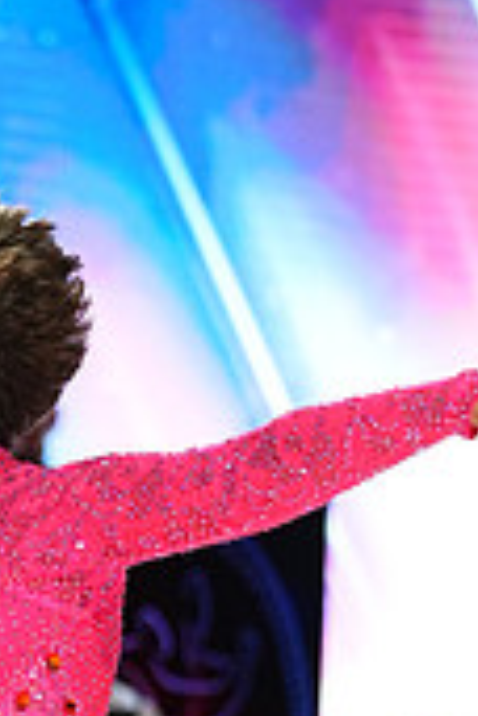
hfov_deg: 3.2
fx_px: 8643
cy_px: 888
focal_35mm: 434
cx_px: -44
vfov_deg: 4.7
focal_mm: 128
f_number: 4
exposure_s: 1/400
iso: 1600
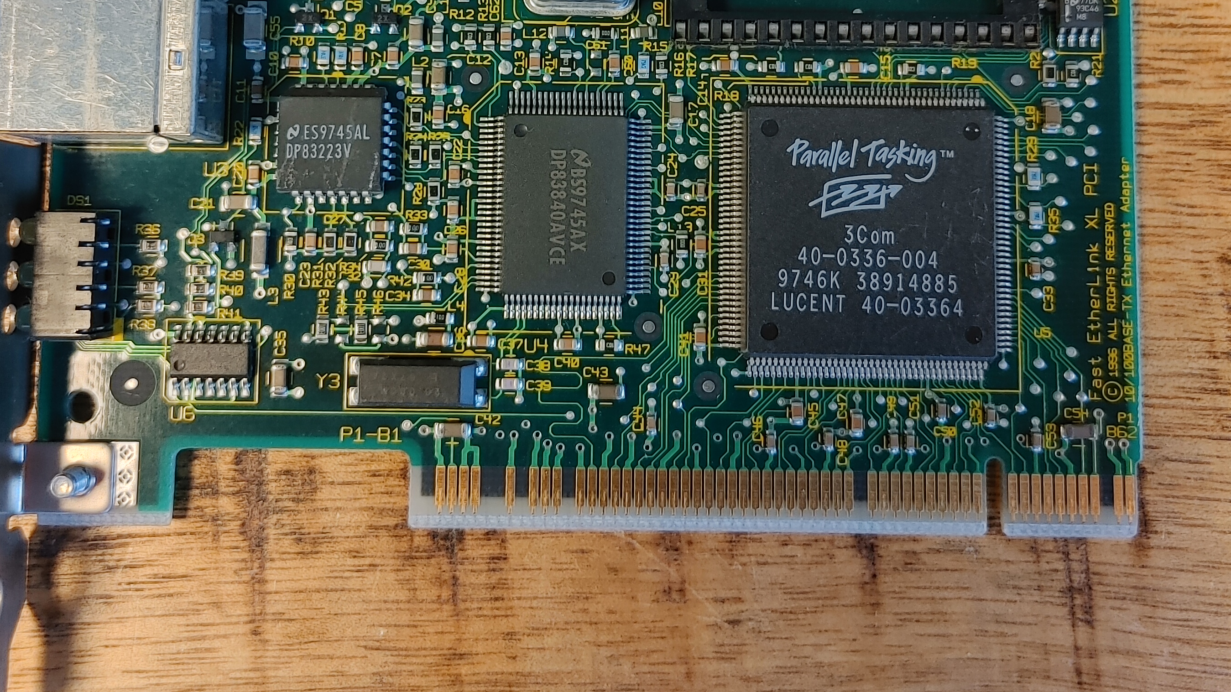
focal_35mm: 42
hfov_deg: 48.3
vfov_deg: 27.7
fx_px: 1371
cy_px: 121
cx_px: 577
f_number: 1.8
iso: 200
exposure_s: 1/100
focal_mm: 4.81
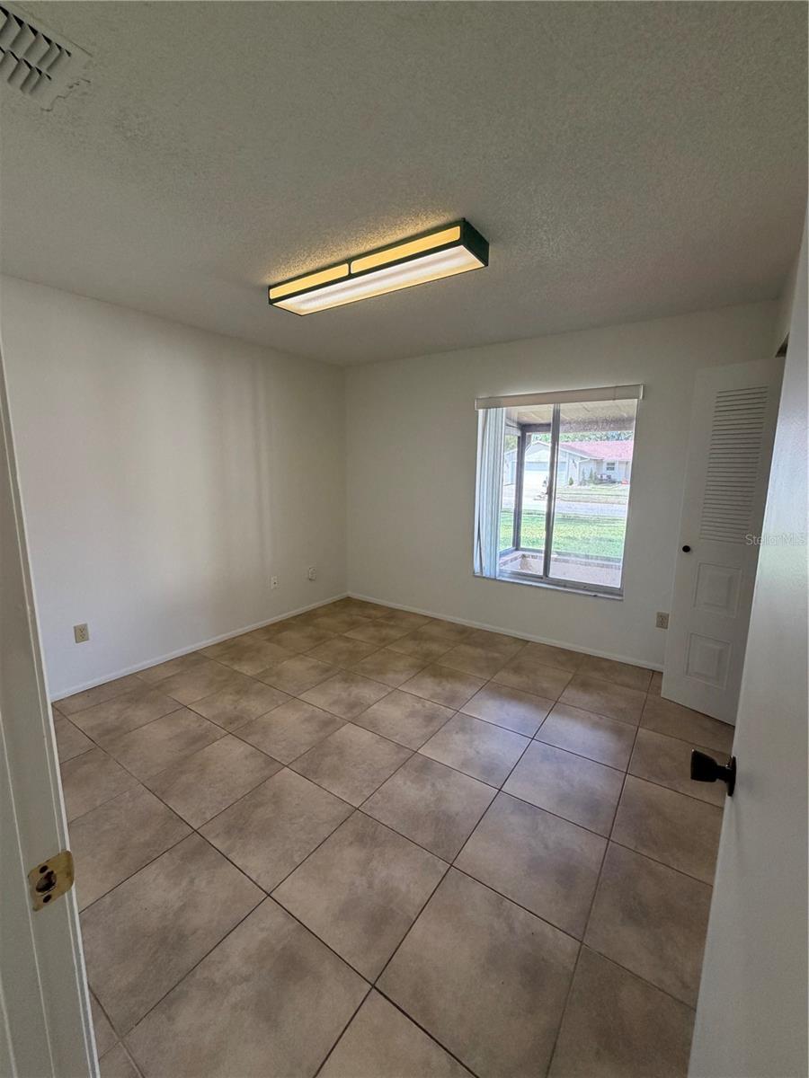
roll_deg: -0.8
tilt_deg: -9.1
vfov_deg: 102.1
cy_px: 539
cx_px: 404
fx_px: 436
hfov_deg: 85.7
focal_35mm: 14
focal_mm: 2.22
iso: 200
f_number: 2.2
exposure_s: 1/60
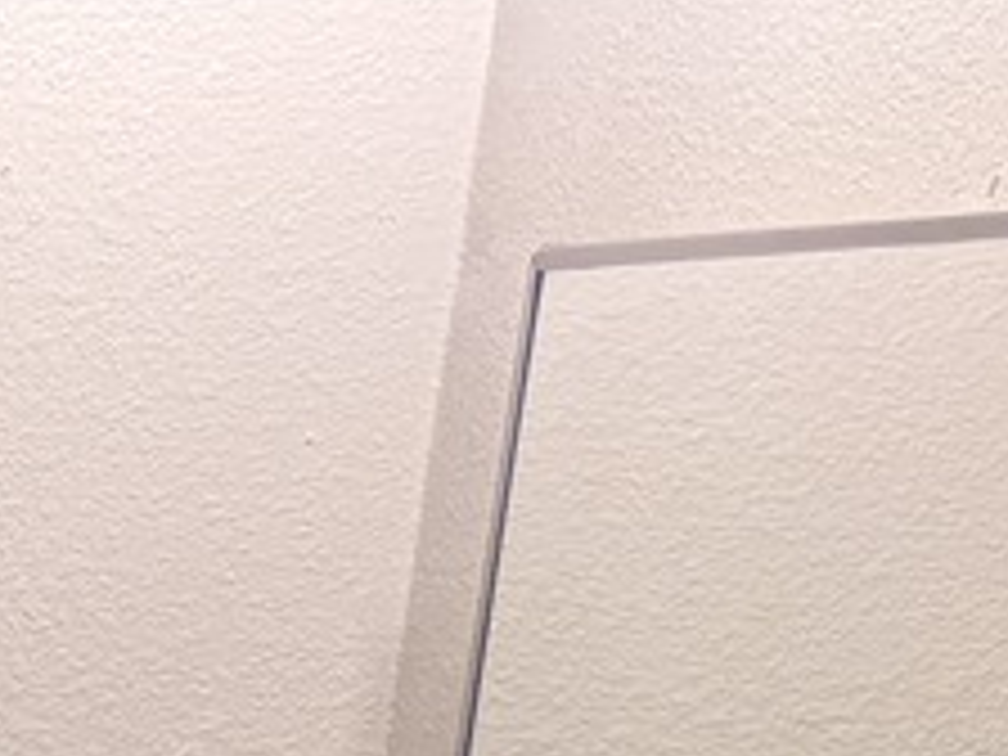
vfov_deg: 8.2
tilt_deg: -20.2
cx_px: -1282
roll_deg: -1.7
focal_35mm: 154
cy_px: 2264
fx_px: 4484
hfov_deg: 11.1
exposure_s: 1/120
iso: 80
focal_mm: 6.76
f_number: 1.78
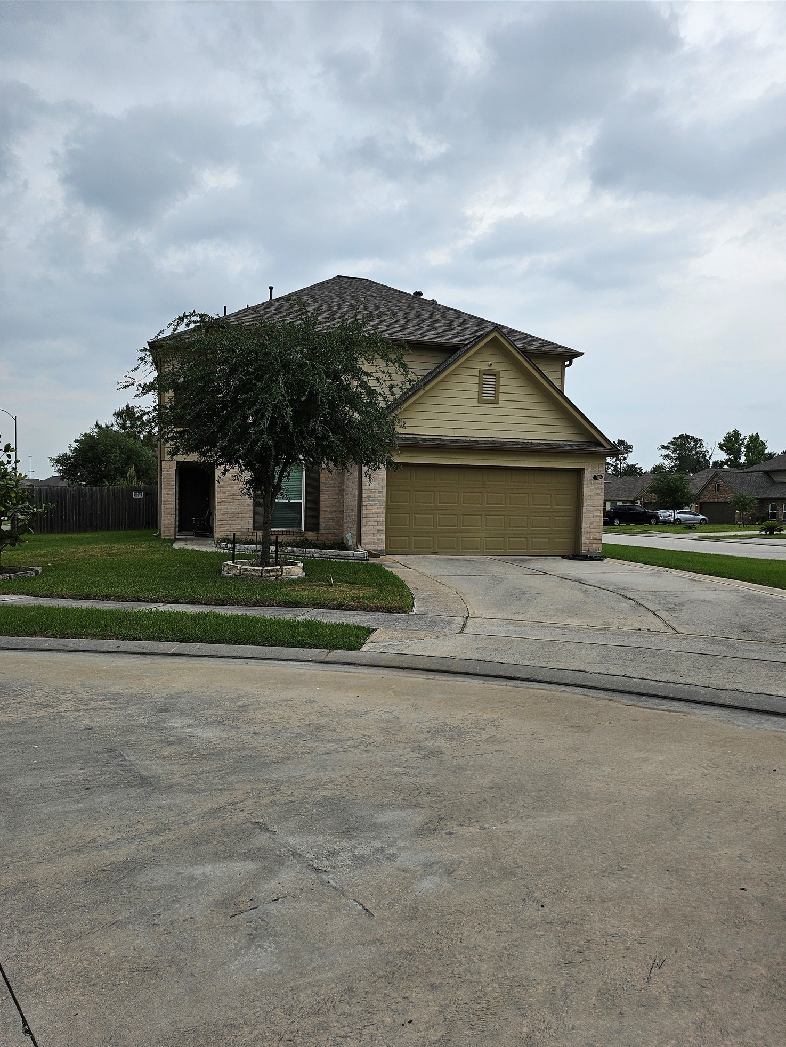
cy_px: 545
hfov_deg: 54.9
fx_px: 757
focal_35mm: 25
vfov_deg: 69.4
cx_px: 382
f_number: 1.8
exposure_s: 1/2671
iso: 50
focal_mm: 5
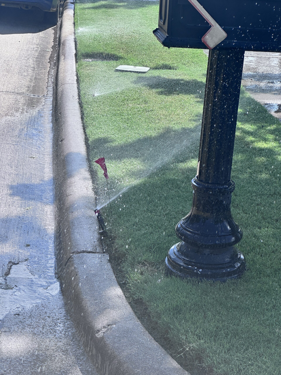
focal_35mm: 77
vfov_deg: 25.3
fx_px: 833
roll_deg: -4.8
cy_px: 188
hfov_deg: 19.1
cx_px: 140
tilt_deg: -17.6
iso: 32
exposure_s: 1/528
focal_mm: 9
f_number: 2.8
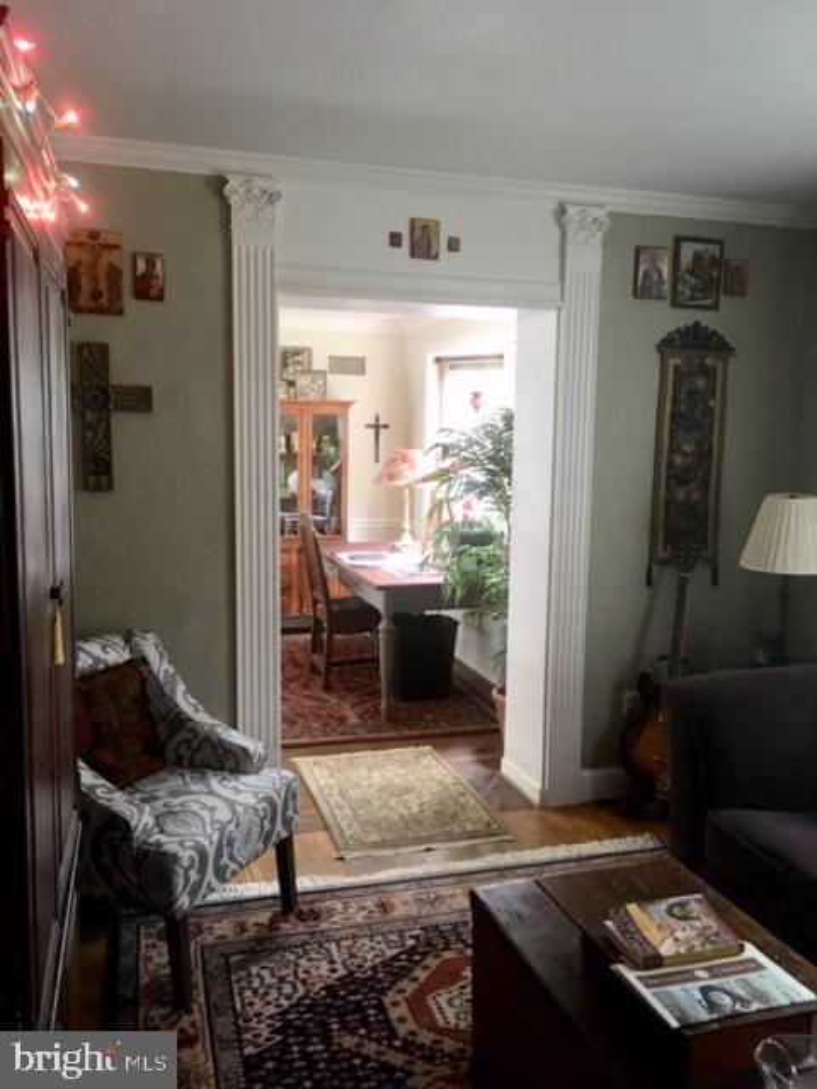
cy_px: 544
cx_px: 408
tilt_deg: -8.4
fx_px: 913
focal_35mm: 29
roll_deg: -0.8
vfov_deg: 61.7
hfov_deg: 48.2
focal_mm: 4.15
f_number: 2.2
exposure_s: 1/17
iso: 200
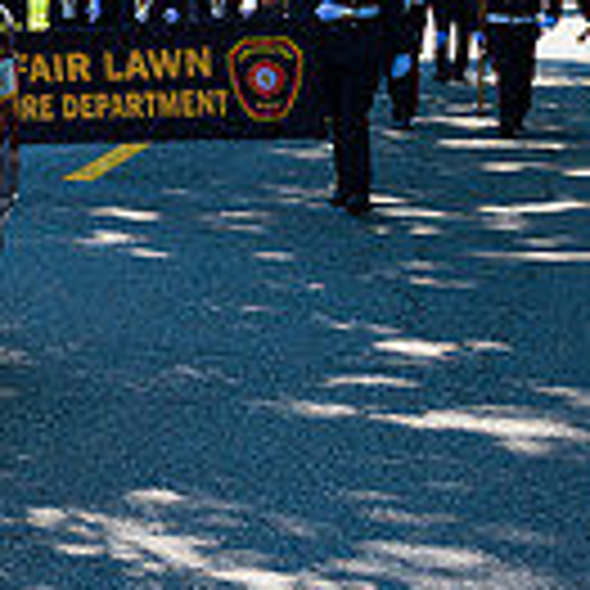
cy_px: 47
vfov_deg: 16.8
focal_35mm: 102
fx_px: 1967
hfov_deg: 14.6
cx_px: -531
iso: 200
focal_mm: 27
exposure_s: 1/1250
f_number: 5
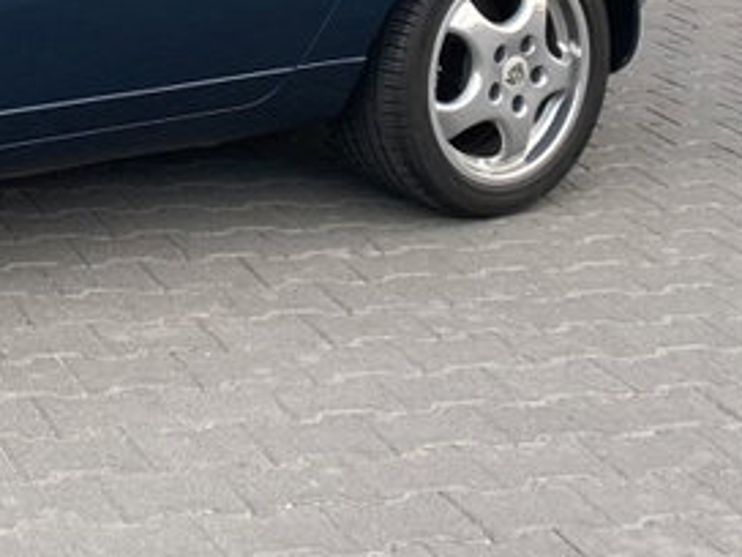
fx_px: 2101
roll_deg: -1.1
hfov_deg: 18.4
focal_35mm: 98
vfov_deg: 13.9
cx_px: -270
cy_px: -339
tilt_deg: -4.6
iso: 80
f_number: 1.8
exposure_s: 1/121
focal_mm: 4.25
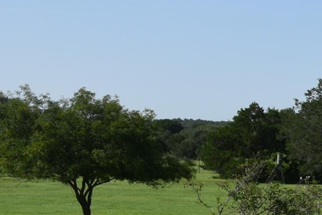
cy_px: 215
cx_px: 546
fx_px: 859
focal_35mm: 96
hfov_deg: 17.8
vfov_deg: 14.0
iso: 200
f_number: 10
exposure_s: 1/400
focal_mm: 18
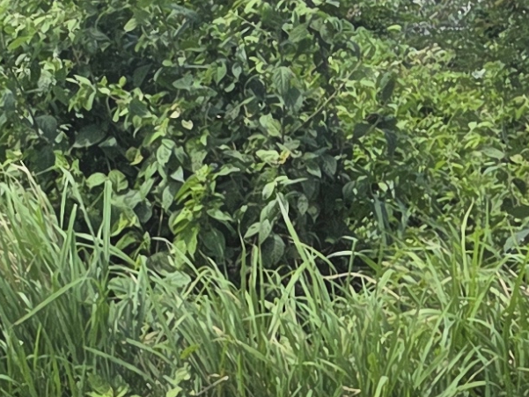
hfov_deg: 11.5
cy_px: 72
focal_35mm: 153
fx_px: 2339
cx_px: -554
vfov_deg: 9.7
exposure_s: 1/3418
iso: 80
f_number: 1.8
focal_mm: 5.4
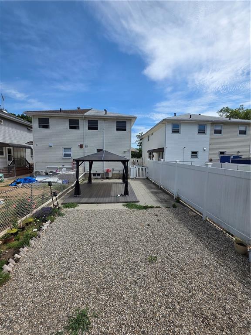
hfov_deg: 89.9
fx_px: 126
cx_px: 126
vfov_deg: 106.2
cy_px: 168
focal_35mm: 13
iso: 40
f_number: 1.9
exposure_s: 1/3309
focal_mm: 2.2
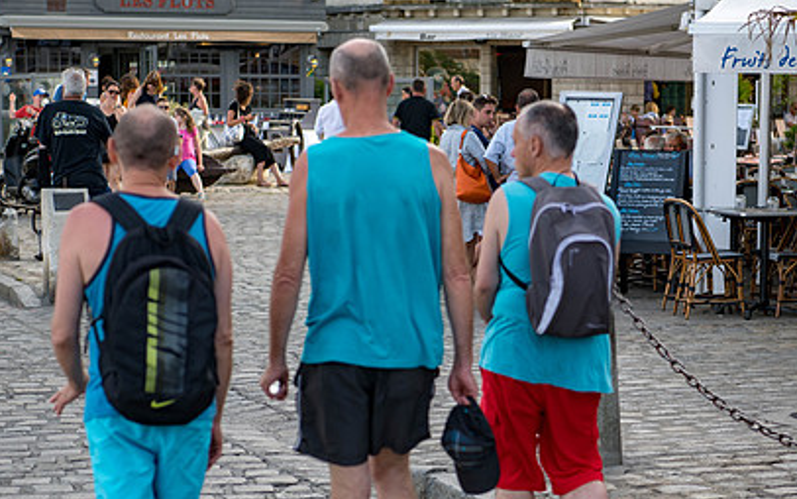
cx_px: 391
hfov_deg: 20.4
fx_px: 2216
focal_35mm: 102
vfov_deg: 12.8
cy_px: 378
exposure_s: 1/200
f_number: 3.5
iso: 64
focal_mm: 70
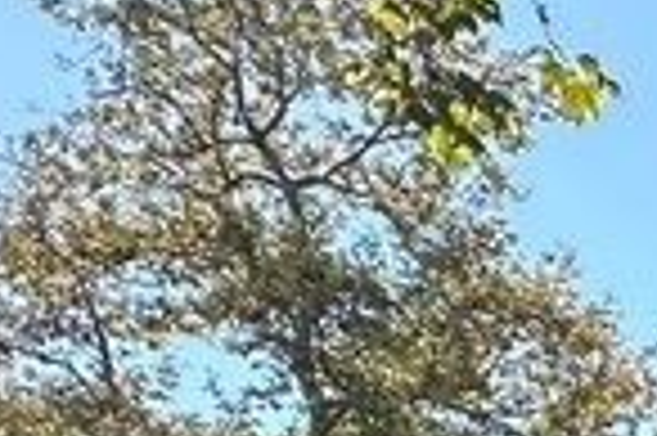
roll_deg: -0.6
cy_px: 1025
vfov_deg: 11.3
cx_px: 1552
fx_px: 1859
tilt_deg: +0.5
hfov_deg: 14.1
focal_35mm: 102
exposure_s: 1/882
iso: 40
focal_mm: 2.22
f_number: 2.2
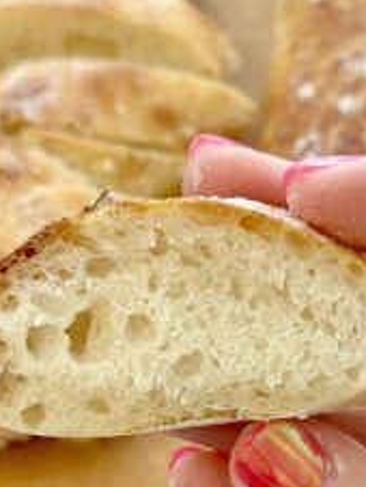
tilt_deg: -66.4
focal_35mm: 106
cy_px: 360
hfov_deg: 14.0
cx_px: 156
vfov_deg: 18.4
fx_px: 1492
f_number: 1.78
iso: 125
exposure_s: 1/156
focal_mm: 6.86
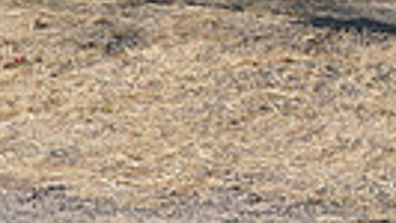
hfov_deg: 9.7
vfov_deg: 5.4
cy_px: -213
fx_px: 2301
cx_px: 509
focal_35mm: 219
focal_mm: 32
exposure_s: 1/200
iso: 200
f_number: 7.1
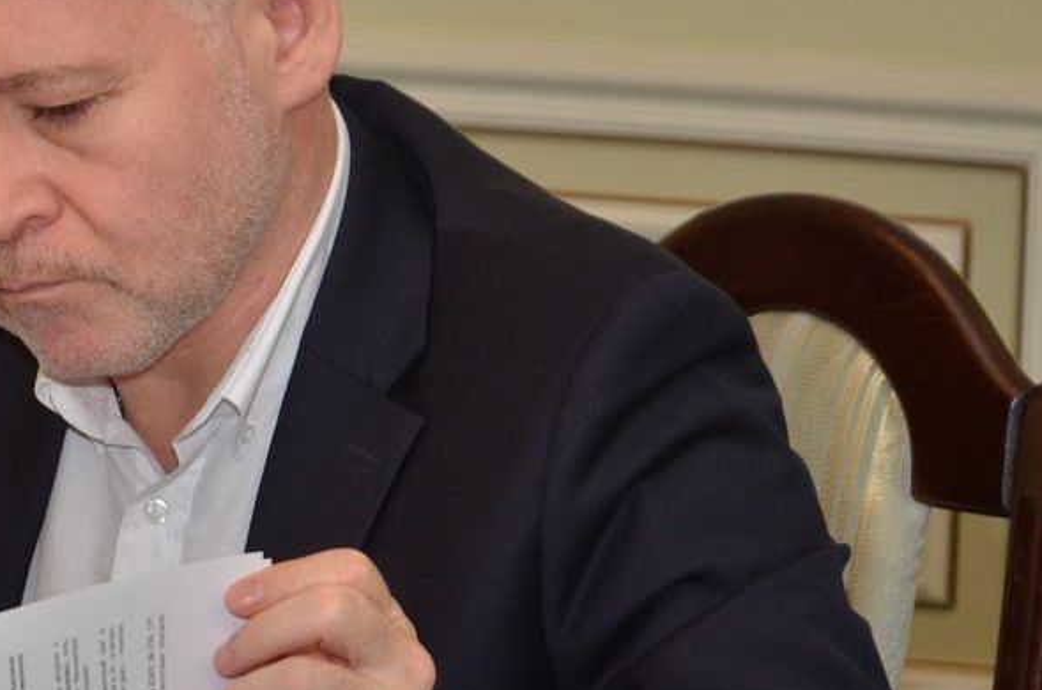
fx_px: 9473
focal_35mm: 328
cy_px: 372
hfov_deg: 6.3
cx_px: 115
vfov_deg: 4.2
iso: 800
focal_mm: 92
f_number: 5.6
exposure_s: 1/200
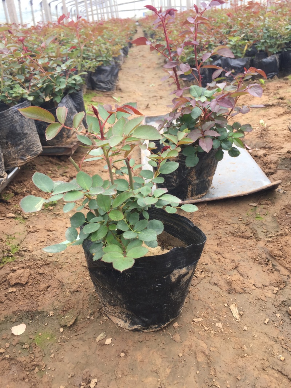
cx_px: 146
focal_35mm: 29
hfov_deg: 48.2
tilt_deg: -26.5
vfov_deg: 61.7
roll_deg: +5.5
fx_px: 325
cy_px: 194
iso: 32
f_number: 2.2
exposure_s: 1/293
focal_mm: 4.15
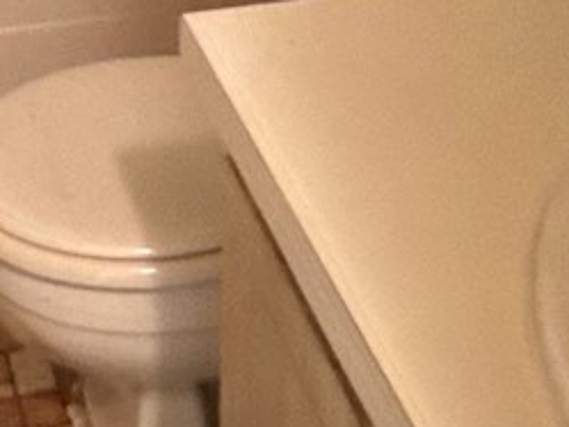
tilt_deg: -16.3
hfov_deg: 21.3
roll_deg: +0.3
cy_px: -386
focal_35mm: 90
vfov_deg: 14.2
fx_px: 1480
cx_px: 55
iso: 1250
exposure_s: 1/40
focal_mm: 2.22
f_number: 2.2
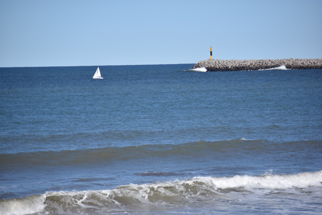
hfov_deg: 11.2
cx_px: 161
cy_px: 108
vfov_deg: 7.5
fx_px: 1637
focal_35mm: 183
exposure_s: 1/2000
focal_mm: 122
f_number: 5.6
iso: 200
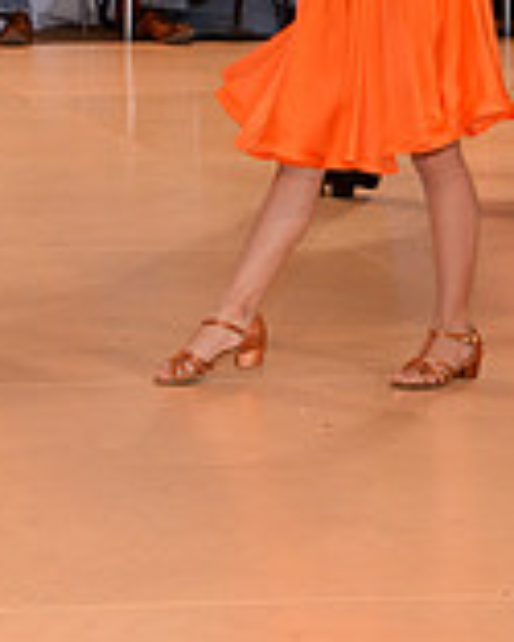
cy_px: -235
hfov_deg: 6.8
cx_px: -27
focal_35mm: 226
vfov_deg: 8.4
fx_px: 4293
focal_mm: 65
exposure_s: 1/250
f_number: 5.6
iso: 1250
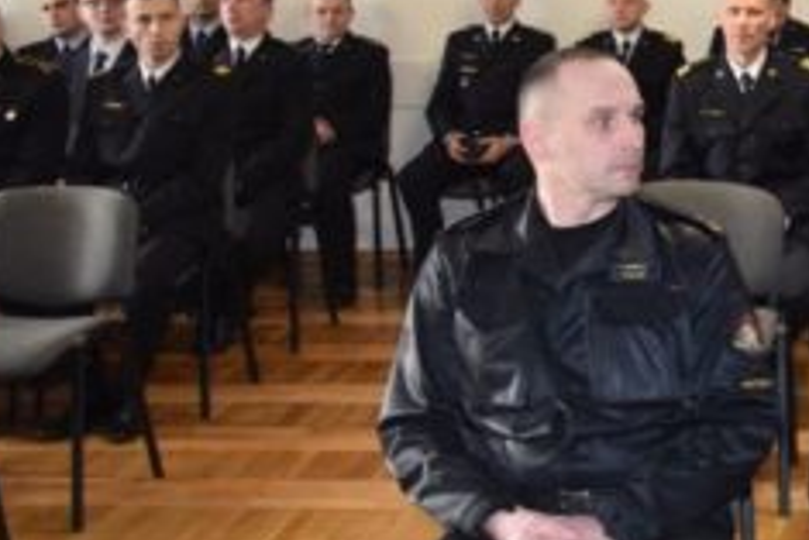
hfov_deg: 26.5
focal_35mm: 69
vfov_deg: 19.5
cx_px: 933
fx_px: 1551
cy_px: 93
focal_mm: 18
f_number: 3.5
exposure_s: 1/60
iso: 1400
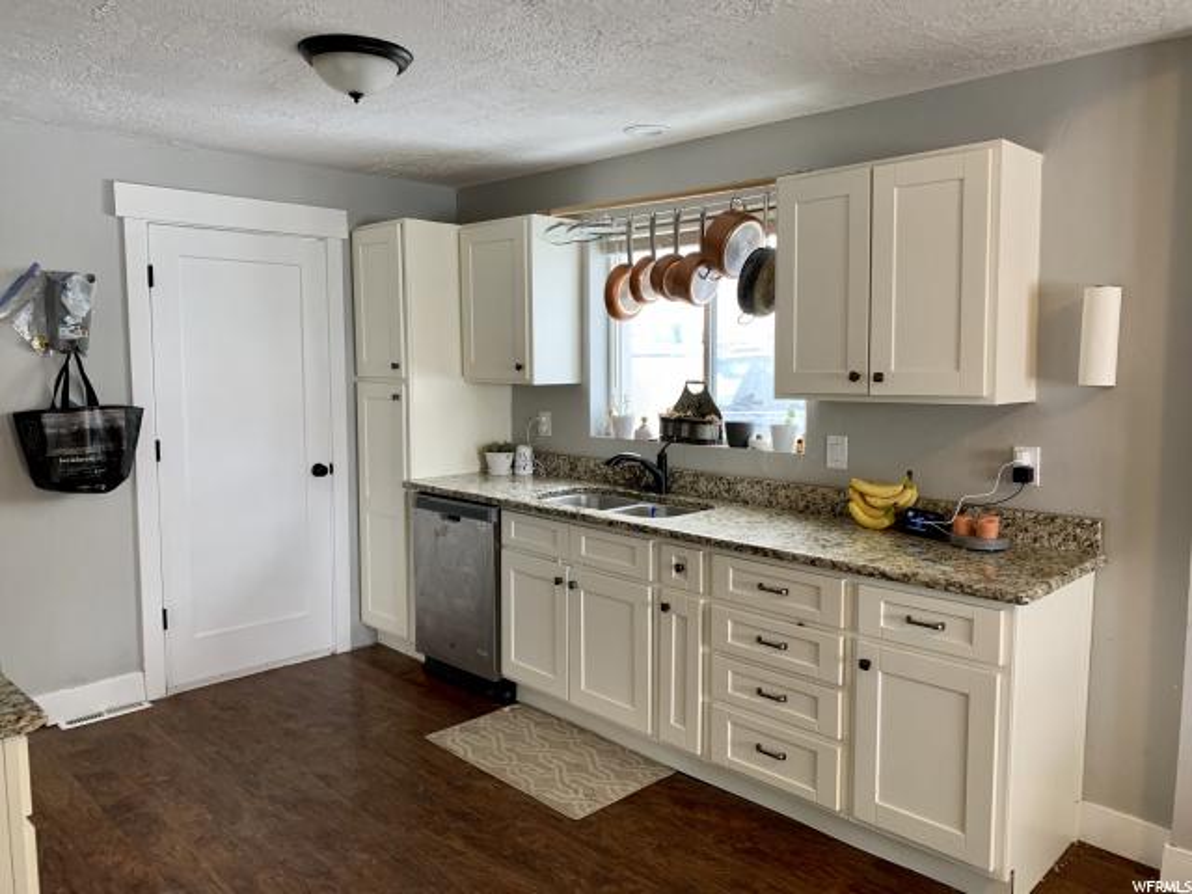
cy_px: 447
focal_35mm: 26
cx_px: 596
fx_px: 895
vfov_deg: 53.1
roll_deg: -0.6
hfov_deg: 67.3
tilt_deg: -5.7
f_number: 1.8
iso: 160
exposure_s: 1/60
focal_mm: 4.25
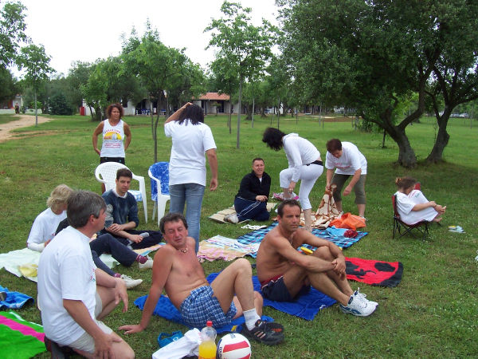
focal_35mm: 37
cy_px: 180
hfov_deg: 50.1
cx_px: 239
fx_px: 511
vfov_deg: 38.7
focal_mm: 5.6
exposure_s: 1/250
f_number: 5.6
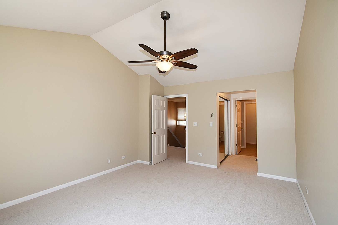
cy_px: 112
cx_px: 169
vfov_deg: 77.3
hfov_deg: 100.4
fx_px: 141
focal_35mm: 15
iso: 400
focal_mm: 10
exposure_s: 1/125
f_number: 5.6
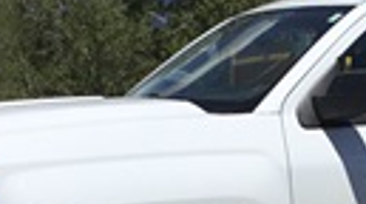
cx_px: 346
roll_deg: +1.8
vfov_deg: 10.8
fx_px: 1017
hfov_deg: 19.9
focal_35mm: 105
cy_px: 351
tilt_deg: -11.5
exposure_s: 1/2915
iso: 25
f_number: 2.4
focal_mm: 3.3
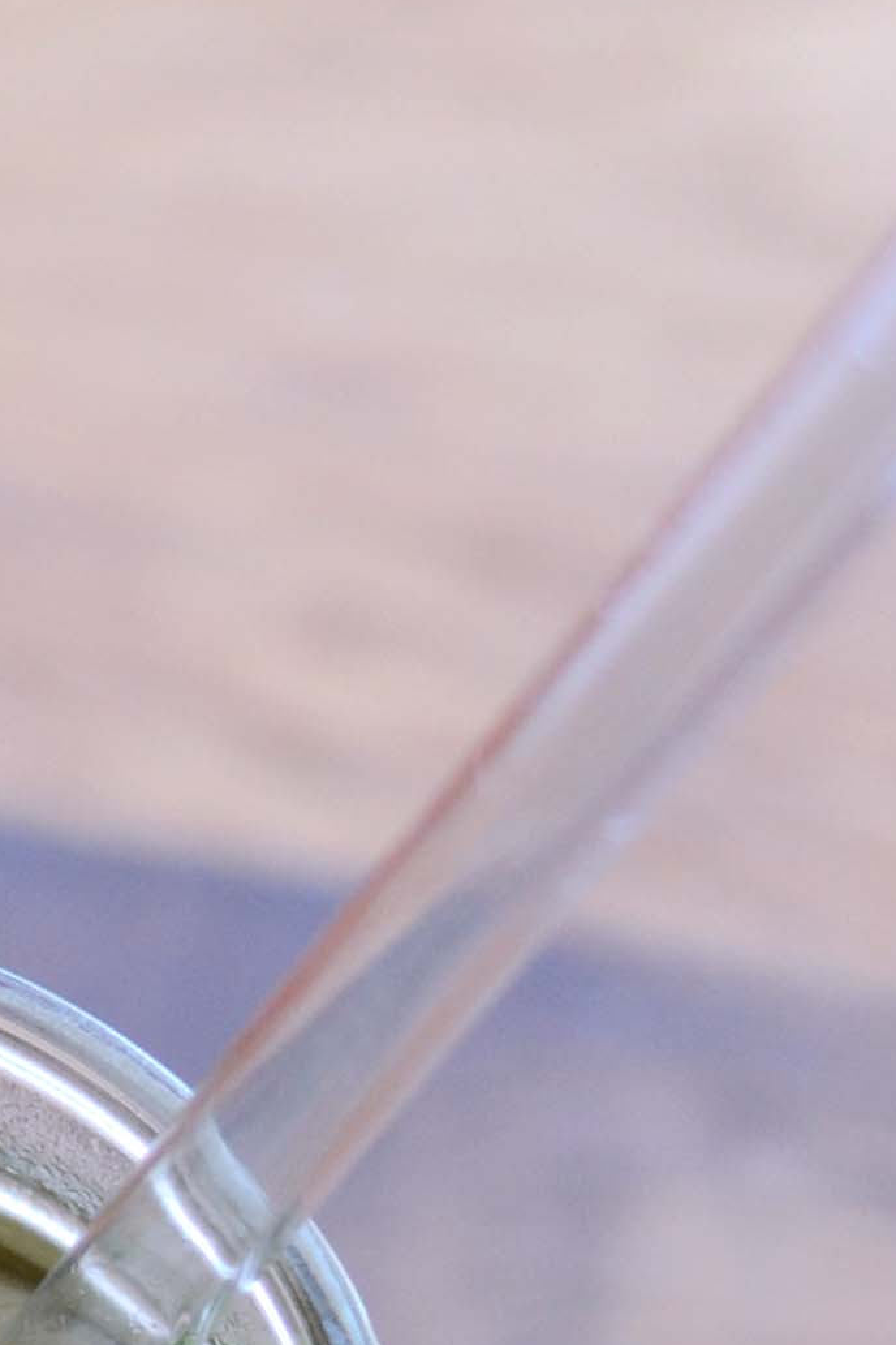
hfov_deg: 4.1
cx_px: -547
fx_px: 12506
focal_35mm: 335
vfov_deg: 6.1
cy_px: 444
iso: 400
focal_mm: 50
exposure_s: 1/250
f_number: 3.2
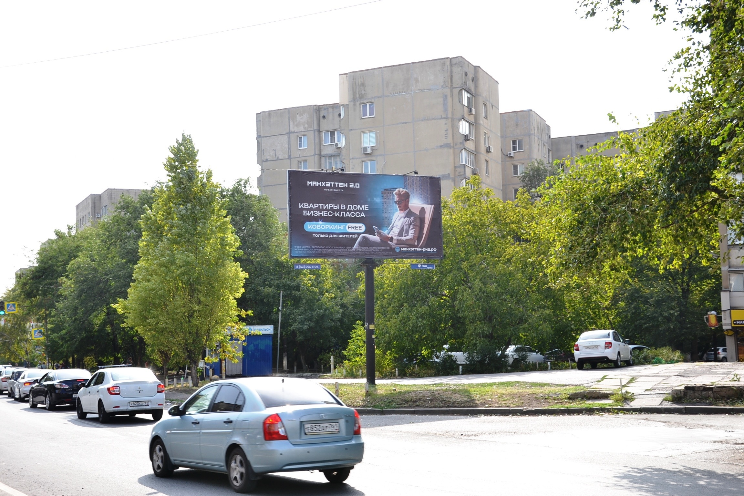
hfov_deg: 41.1
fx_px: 992
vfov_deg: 28.1
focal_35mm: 48
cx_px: 372
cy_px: 248
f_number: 5.6
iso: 100
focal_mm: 32
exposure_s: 1/125
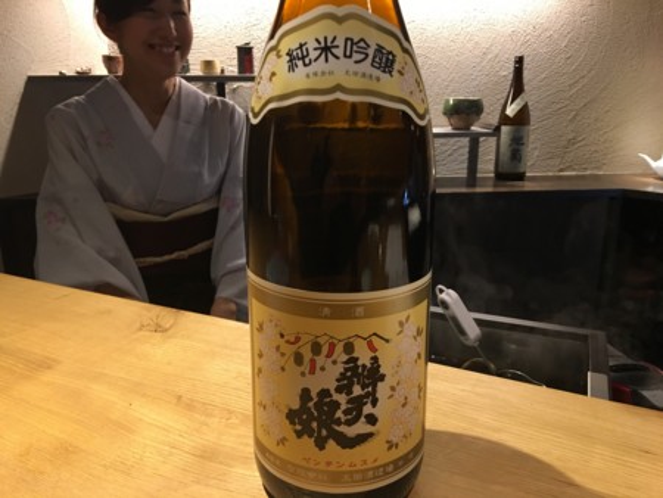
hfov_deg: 61.6
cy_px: 249
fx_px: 556
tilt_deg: -15.9
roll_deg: -0.5
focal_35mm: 29
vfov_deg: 48.3
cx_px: 332
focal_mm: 4.15
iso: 64
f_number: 2.2
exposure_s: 1/15
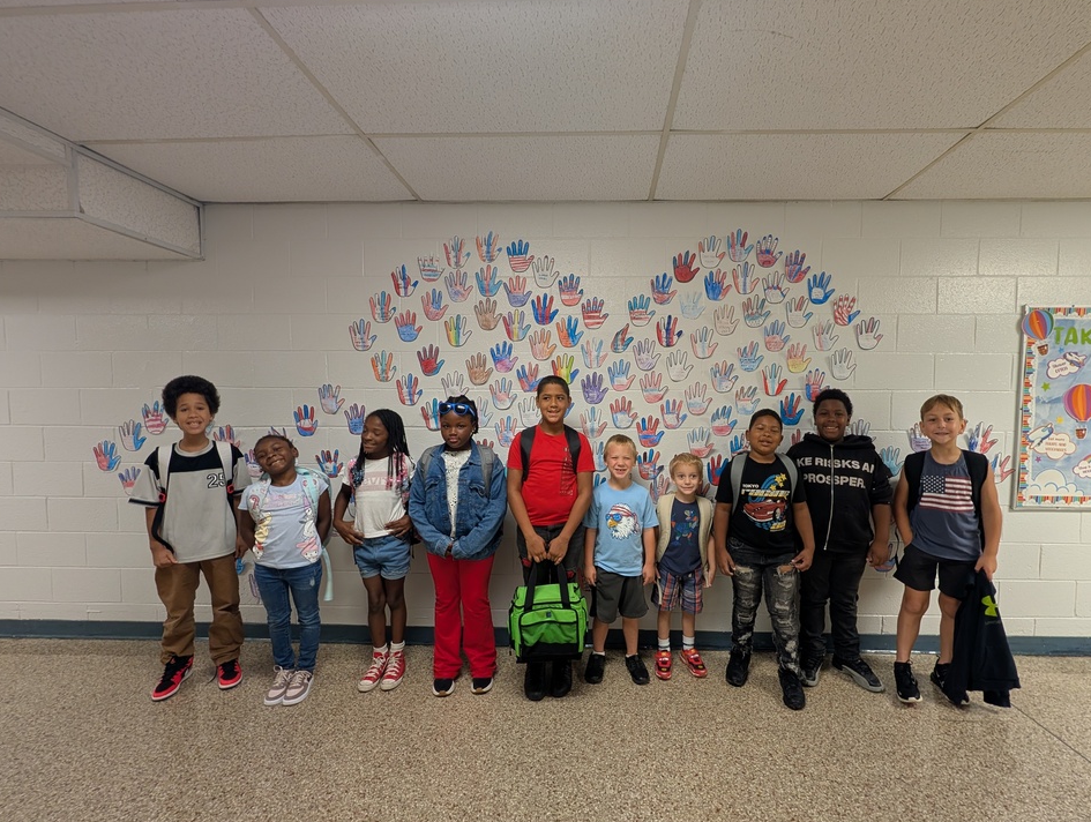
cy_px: 428
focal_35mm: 13
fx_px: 410
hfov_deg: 105.9
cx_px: 588
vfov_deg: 90.0
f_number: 1.7
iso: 131
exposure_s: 1/40
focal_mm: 2.02
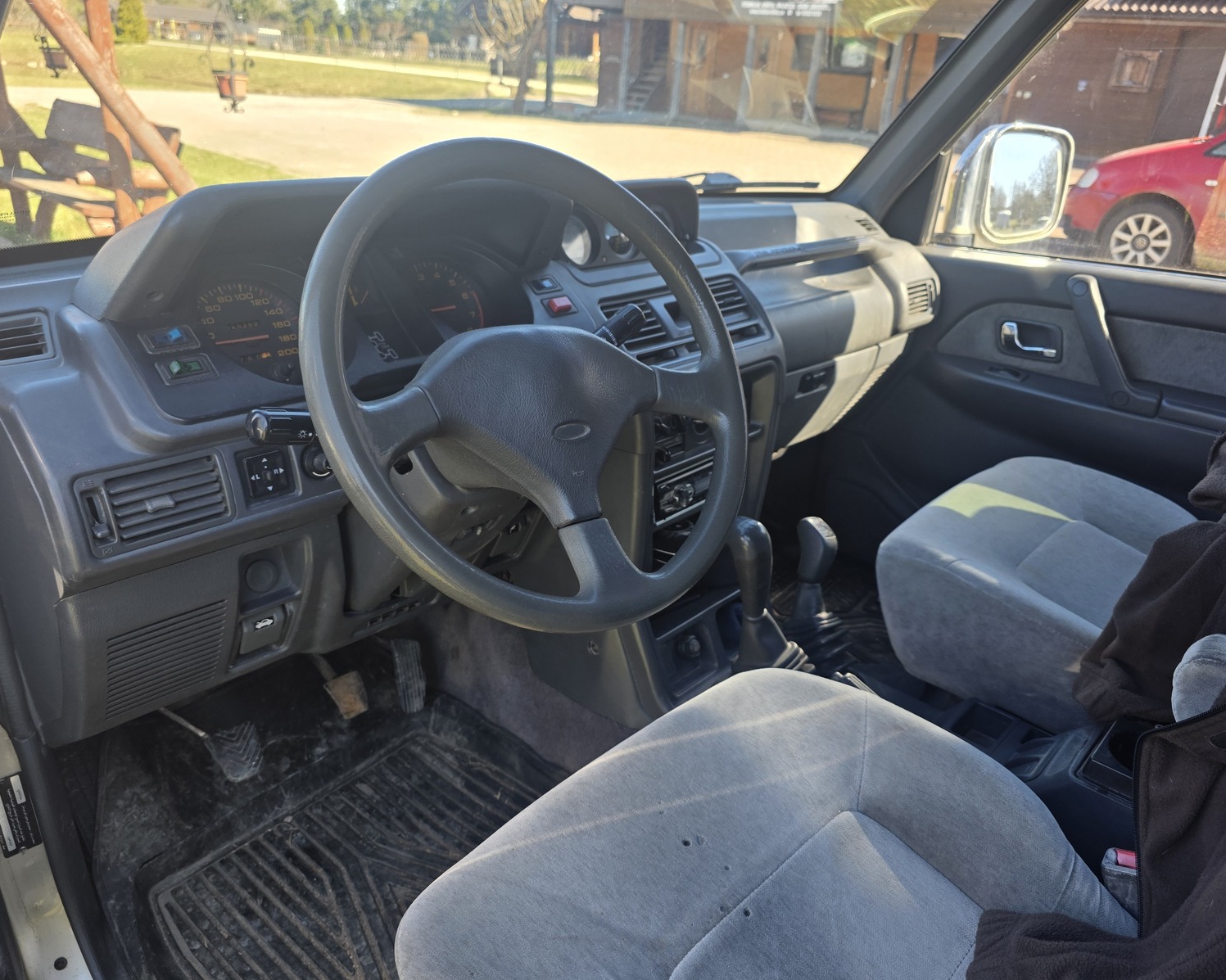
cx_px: 631
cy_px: 490
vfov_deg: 58.8
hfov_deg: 70.3
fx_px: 871
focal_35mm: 24
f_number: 1.7
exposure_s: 1/359
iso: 64
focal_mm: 6.3
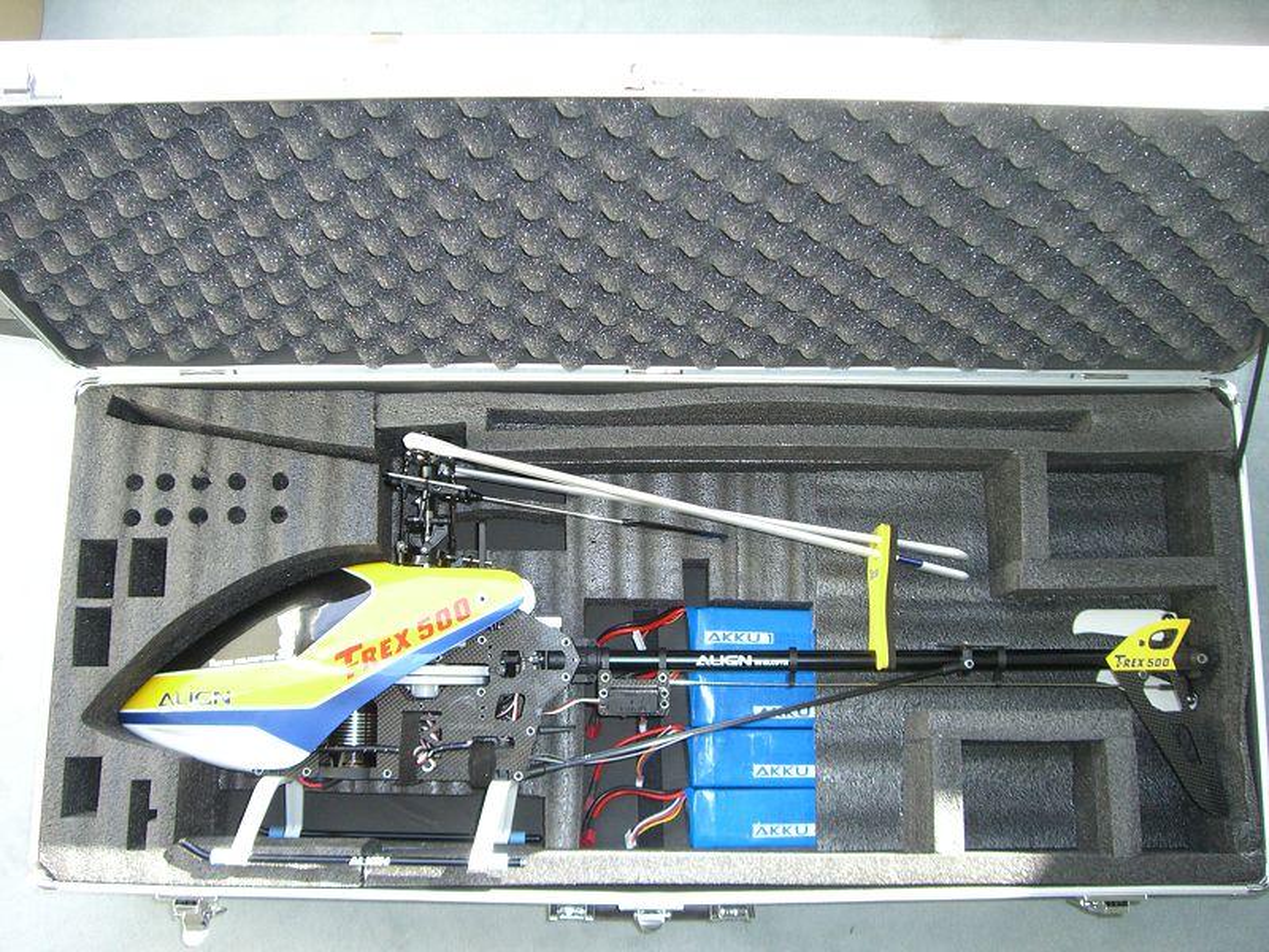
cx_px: 634
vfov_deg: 37.7
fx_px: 1393
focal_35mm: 38
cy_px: 476
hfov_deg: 49.0
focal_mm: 6.2
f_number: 2.7
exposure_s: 1/60
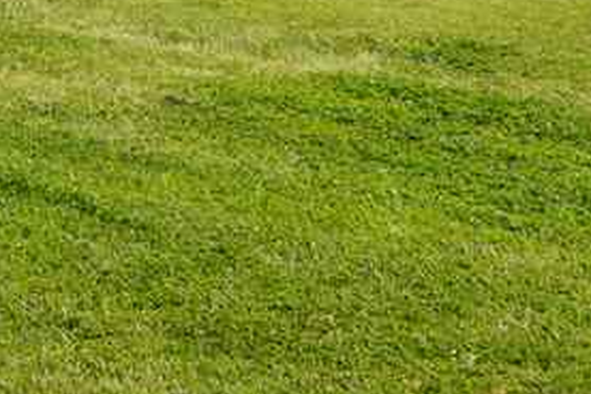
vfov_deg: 10.5
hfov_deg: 15.7
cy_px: -249
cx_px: -143
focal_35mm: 125
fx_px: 2052
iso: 100
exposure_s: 1/320
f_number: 5
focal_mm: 18
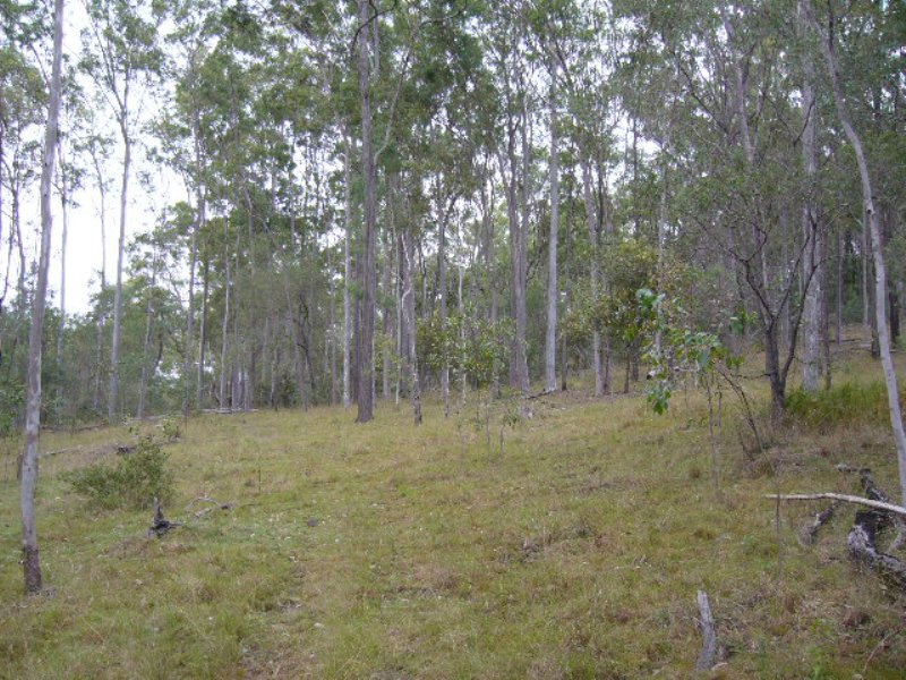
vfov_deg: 40.7
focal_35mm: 35
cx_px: 453
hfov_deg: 52.6
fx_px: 916
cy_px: 340
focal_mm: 5.8
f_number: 2.8
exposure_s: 1/50
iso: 80
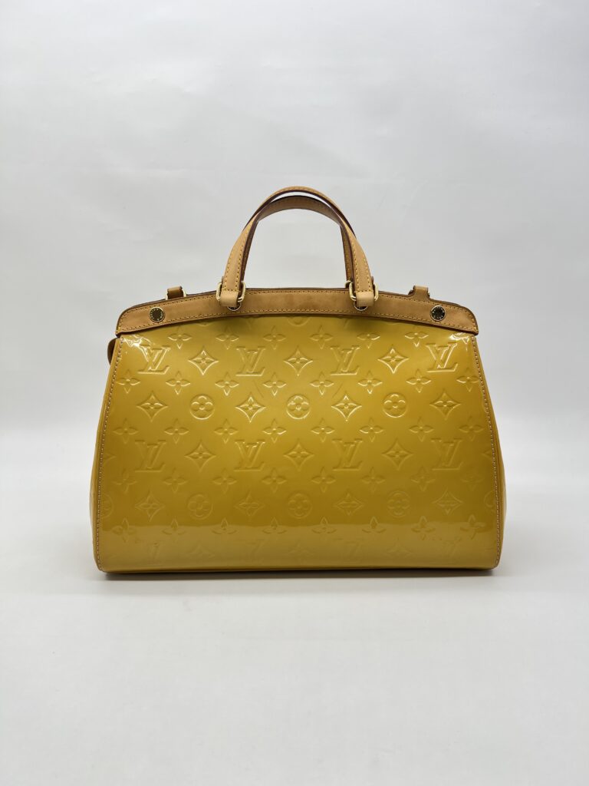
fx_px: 590
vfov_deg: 67.3
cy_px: 393
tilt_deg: -11.9
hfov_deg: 53.1
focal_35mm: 26
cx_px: 294
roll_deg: +0.3
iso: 32
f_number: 1.5
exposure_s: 1/140
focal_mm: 5.7
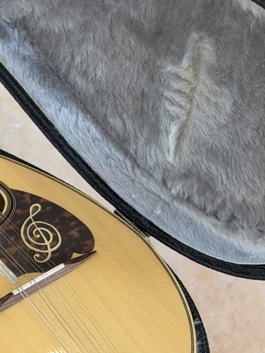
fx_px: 1307
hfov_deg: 11.4
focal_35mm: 128
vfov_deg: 15.4
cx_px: -46
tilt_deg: -47.6
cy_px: 146
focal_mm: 6.76
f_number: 1.78
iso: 100
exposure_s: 1/109
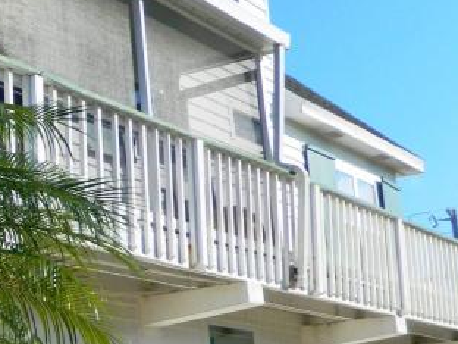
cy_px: 254
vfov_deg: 17.9
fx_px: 1085
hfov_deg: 21.8
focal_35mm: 82
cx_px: -113
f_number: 8.7
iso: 110
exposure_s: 1/200
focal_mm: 4.5
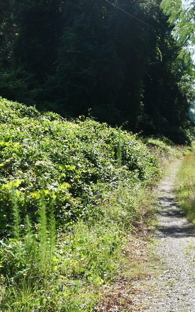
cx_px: 204
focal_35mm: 55
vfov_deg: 36.9
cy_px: 156
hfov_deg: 22.5
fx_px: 468
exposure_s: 1/250
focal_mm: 18
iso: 100
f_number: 6.7
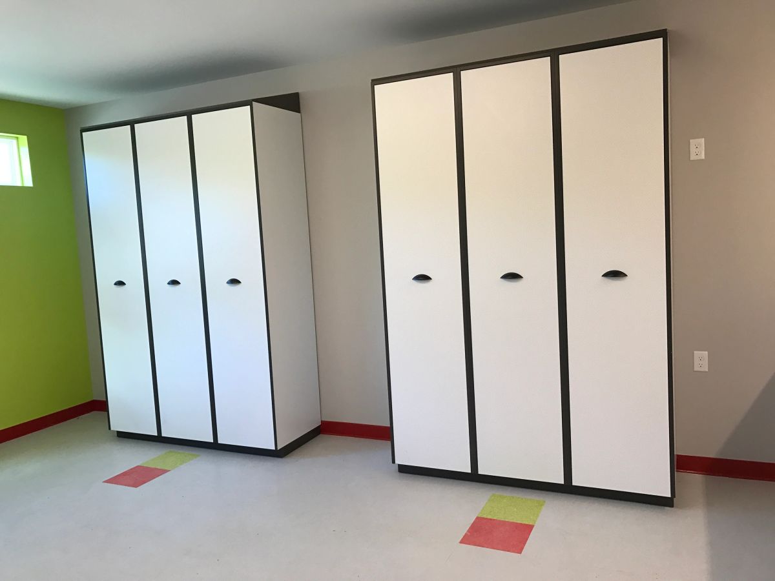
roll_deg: +2.8
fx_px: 627
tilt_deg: -5.9
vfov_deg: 49.7
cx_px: 388
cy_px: 290
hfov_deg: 63.4
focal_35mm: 28
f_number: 1.8
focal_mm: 3.99
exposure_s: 1/40
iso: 25
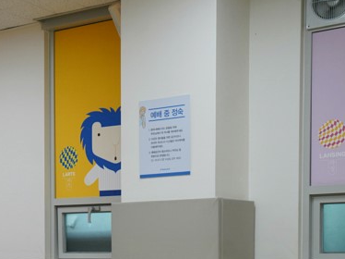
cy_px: 274
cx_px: 55
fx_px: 807
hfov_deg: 23.7
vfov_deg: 17.7
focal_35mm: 81
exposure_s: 1/160
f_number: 4
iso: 1000
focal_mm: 35
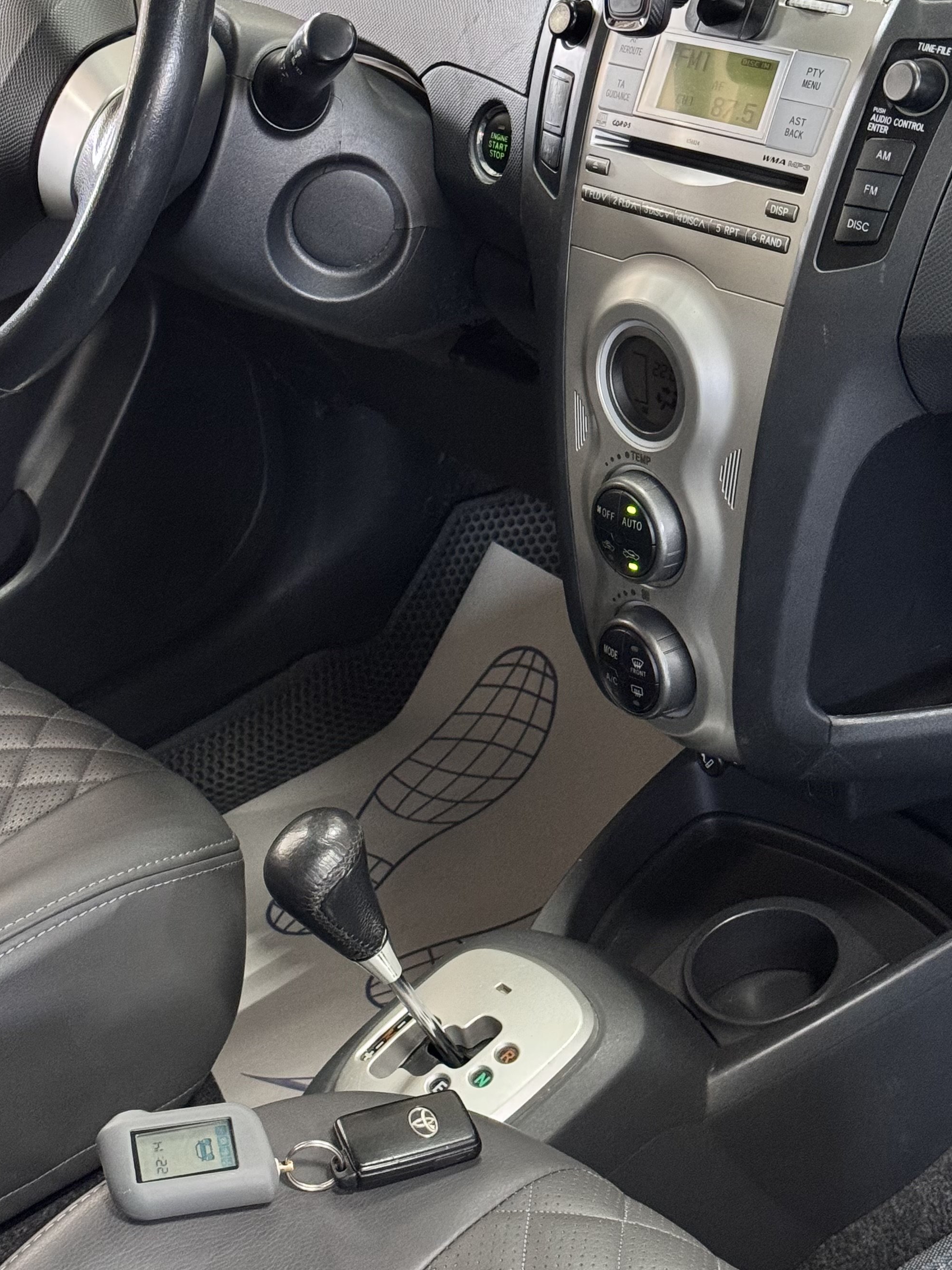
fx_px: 2677
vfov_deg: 26.6
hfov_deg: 20.1
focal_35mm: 73
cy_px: 489
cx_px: 362
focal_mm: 6.76
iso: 320
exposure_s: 1/40
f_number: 1.78
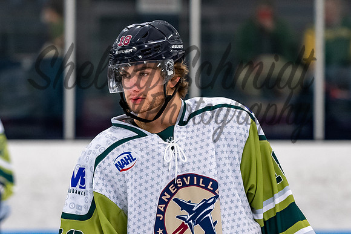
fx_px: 2680
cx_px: 144
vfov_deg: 5.0
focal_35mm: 275
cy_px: 94
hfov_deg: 7.5
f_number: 3.2
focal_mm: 130
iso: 2000
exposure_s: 1/800
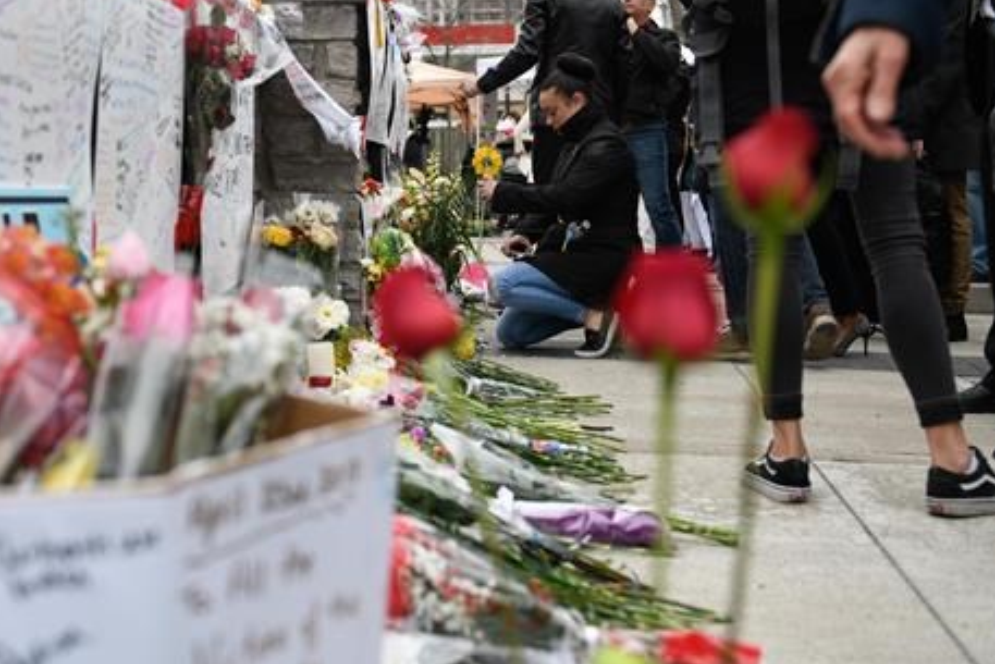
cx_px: 411
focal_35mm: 54
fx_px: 1493
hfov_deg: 36.8
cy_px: 238
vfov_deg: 25.0
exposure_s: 1/1250
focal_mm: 38
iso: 250
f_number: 4
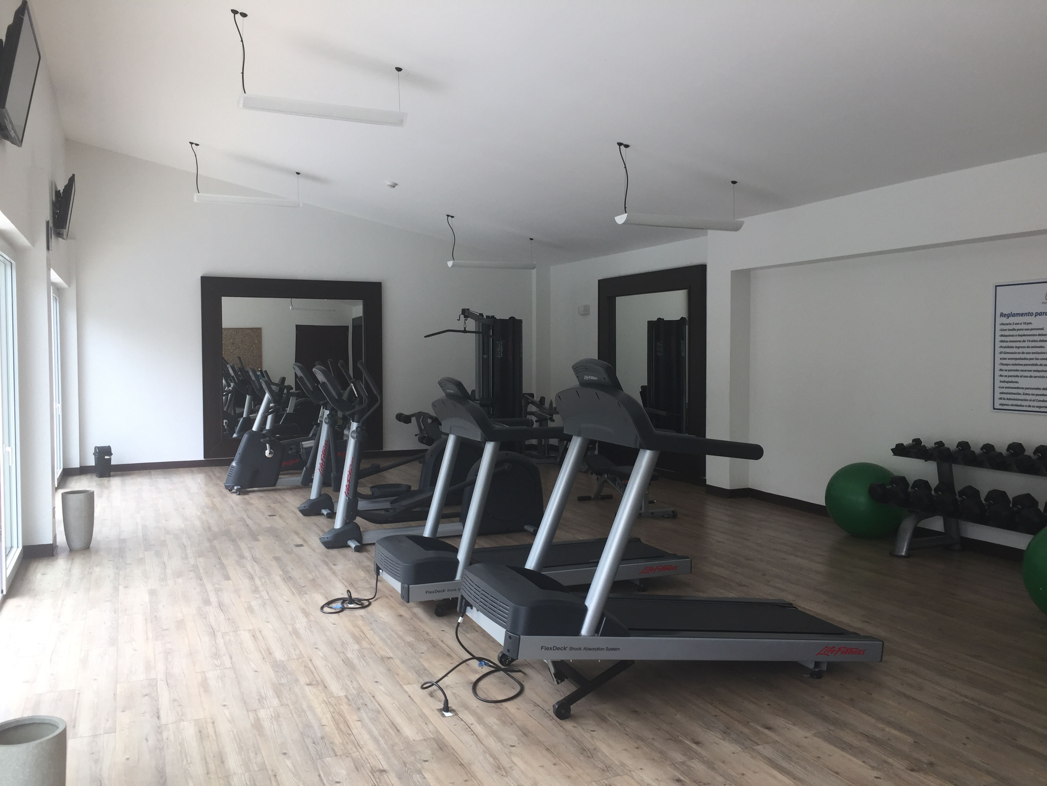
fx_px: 877
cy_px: 393
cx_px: 524
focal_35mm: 29
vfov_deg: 48.2
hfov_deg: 61.7
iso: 32
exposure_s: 1/120
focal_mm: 4.15
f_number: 2.2
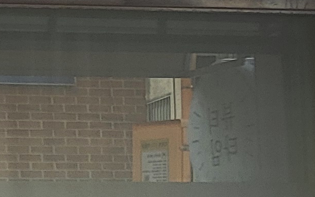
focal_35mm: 179
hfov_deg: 11.3
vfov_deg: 7.3
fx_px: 1537
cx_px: -146
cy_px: 249
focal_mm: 4.25
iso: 50
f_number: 1.8
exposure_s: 1/312
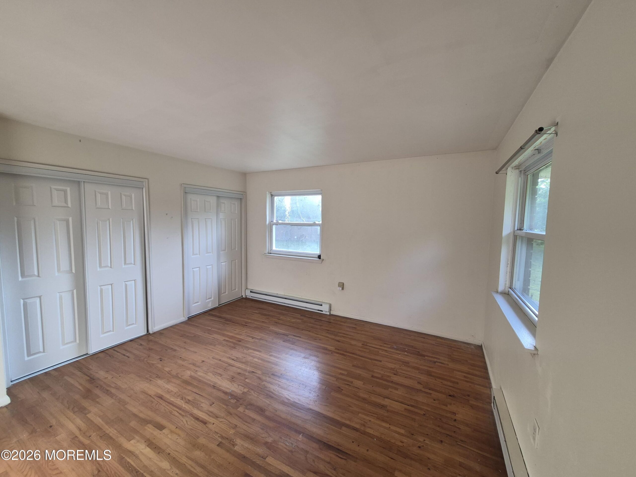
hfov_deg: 106.2
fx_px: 239
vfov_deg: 89.9
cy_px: 238
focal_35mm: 13
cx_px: 318
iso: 100
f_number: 2.2
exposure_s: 1/60
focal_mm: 1.74
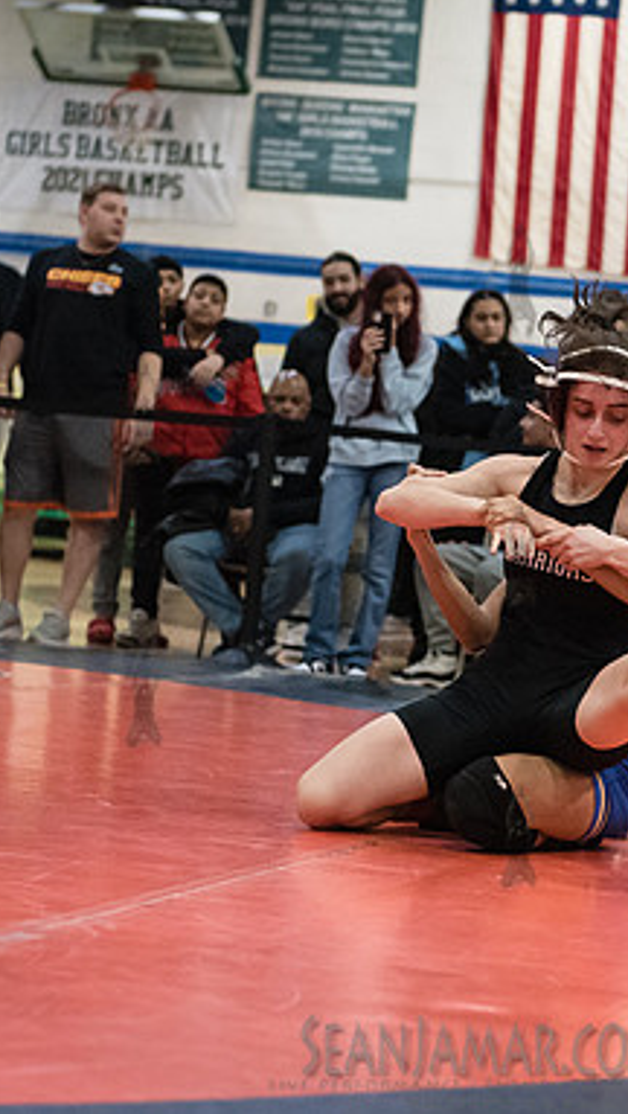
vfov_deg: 19.3
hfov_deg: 10.9
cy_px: 554
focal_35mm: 111
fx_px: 3280
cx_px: 518
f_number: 3.2
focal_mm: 70
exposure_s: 1/500
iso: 8000
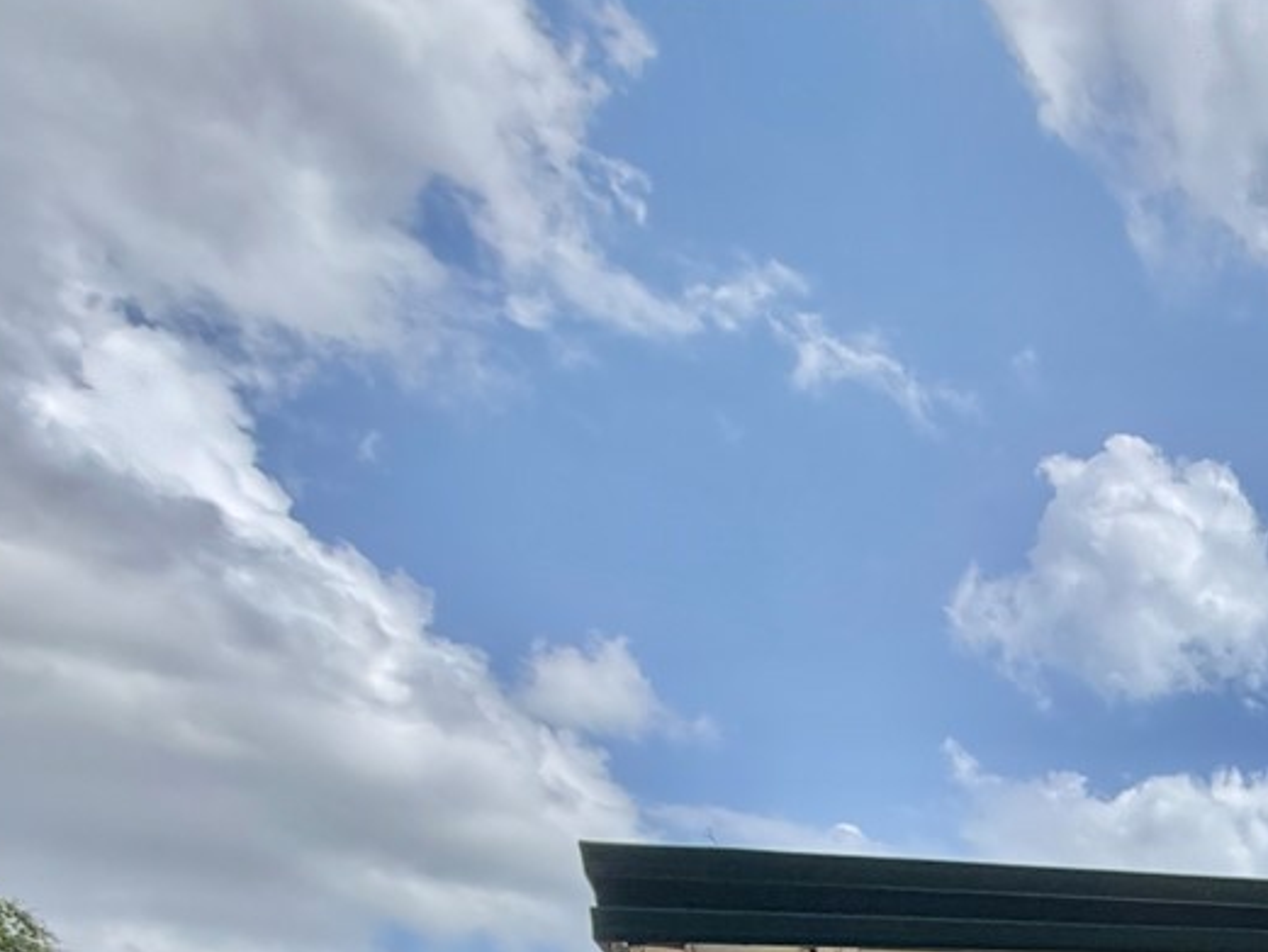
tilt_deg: -4.0
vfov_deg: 25.2
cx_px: 1835
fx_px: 1575
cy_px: 1441
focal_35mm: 43
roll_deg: +0.4
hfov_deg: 29.6
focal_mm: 2.22
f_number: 2.2
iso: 40
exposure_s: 1/770
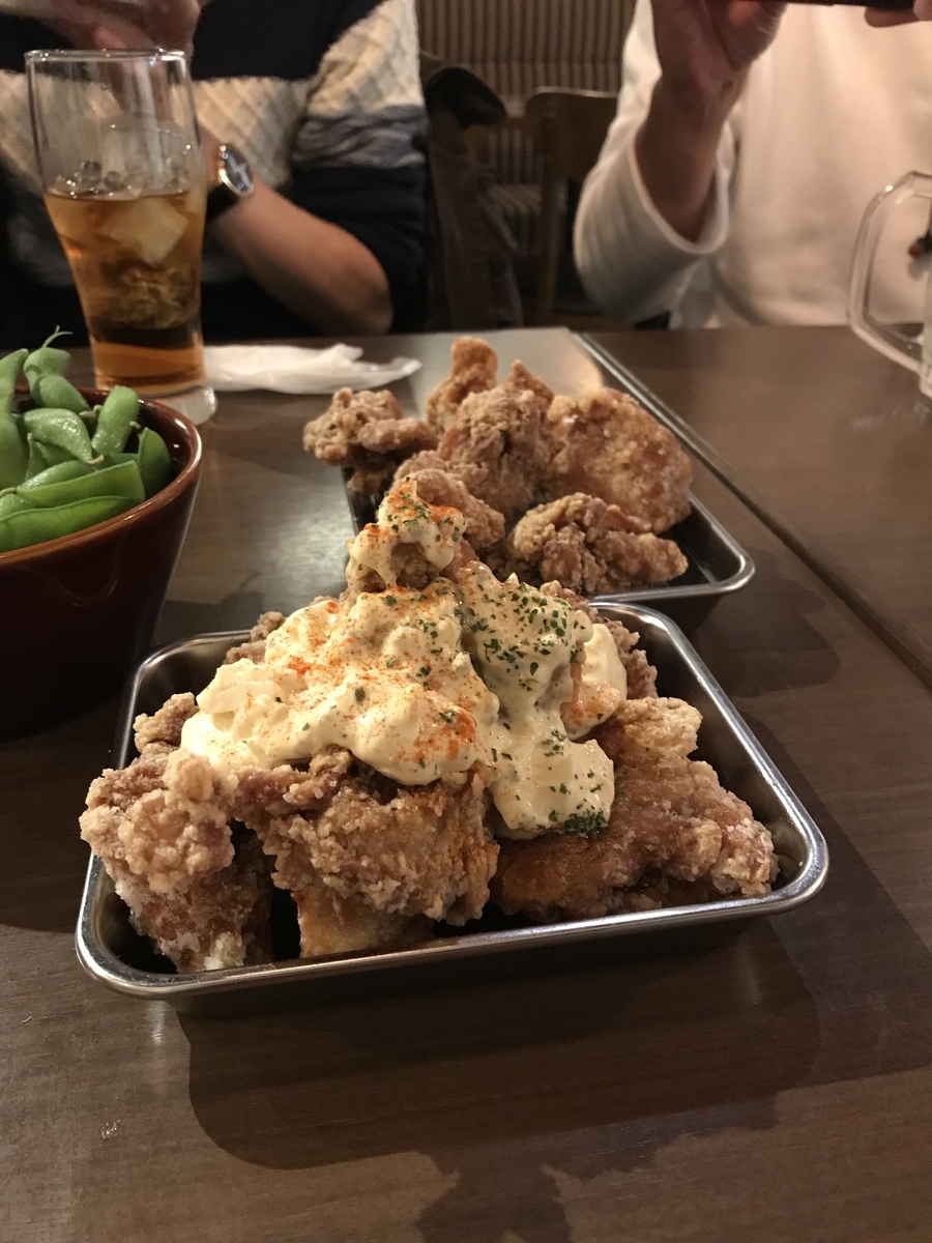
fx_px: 1005
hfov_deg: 49.7
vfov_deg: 63.4
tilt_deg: -30.0
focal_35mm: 28
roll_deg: -0.7
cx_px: 466
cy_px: 622
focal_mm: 3.99
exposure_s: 1/5
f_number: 1.8
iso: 100
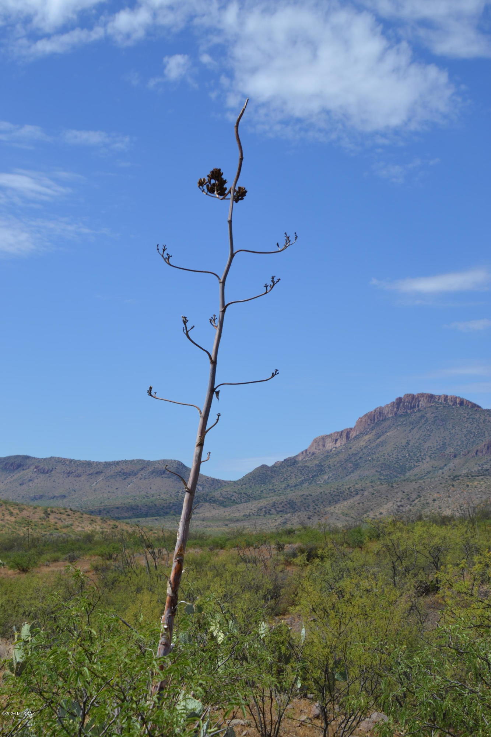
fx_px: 1228
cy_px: 368
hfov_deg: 22.6
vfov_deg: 33.4
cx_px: 246
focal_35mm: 60
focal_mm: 40
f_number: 8
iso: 100
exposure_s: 1/250
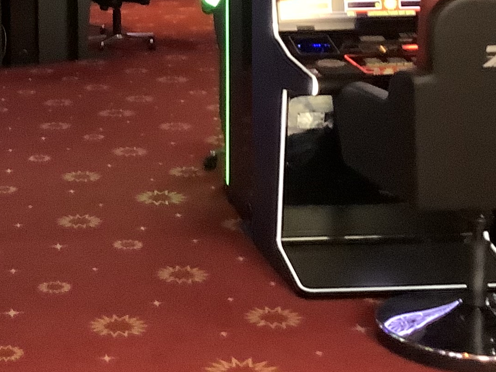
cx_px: 26
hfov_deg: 20.3
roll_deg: +1.2
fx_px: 1347
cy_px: -21
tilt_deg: -6.4
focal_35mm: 94
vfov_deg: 15.4
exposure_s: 1/17
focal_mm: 3.3
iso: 800
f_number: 2.4
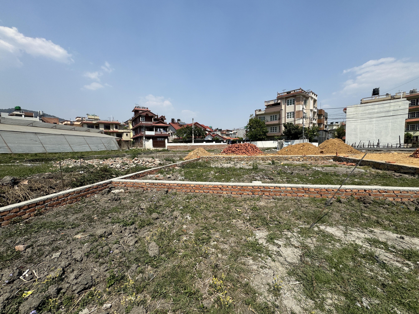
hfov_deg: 102.1
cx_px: 210
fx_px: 169
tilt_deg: -3.4
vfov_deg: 85.7
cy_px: 157
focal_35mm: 14
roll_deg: +1.4
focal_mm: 2.22
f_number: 2.2
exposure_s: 1/2273
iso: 40
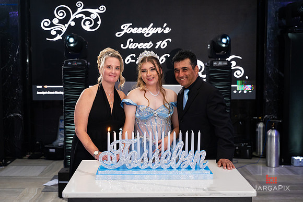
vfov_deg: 27.5
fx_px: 413
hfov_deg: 40.3
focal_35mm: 49
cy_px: 100
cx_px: 149
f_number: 3.2
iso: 1250
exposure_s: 1/160
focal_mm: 47
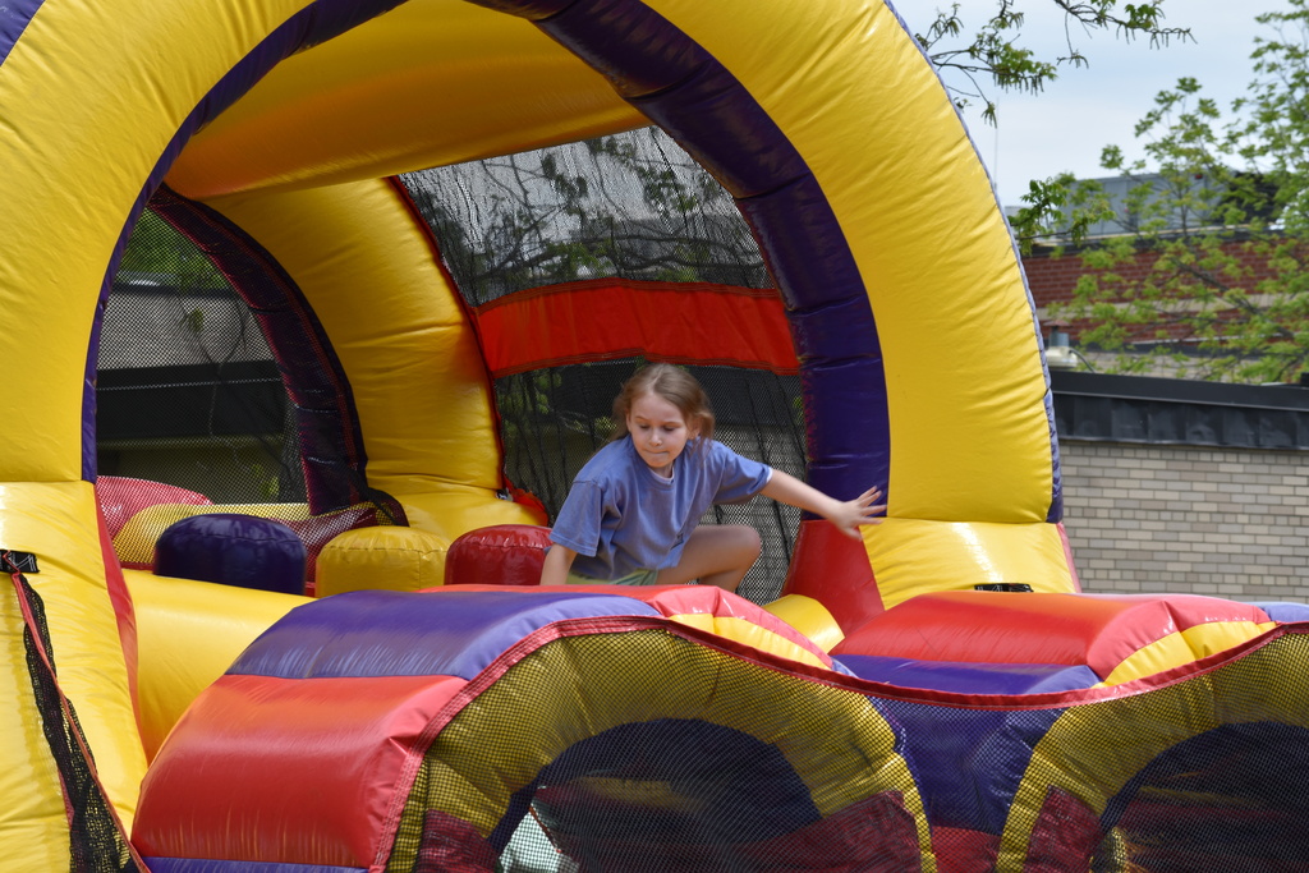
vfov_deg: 7.5
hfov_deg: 11.2
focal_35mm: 183
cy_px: 436
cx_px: 654
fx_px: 6655
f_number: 11
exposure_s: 1/160
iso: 100
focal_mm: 122
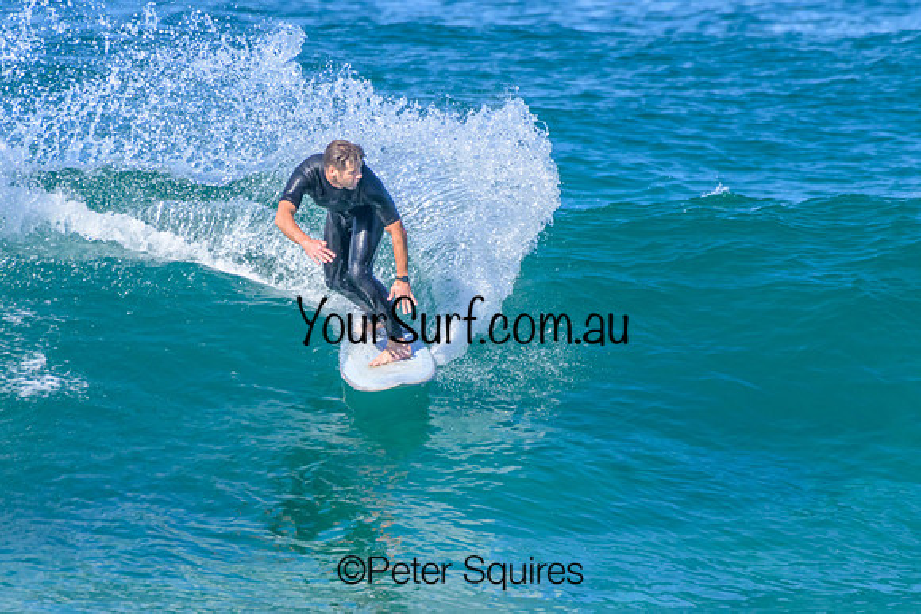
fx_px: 28364
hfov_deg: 1.9
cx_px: 436
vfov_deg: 1.2
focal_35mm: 1108
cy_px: 340
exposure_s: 1/2500
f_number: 11
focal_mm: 1000
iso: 2200
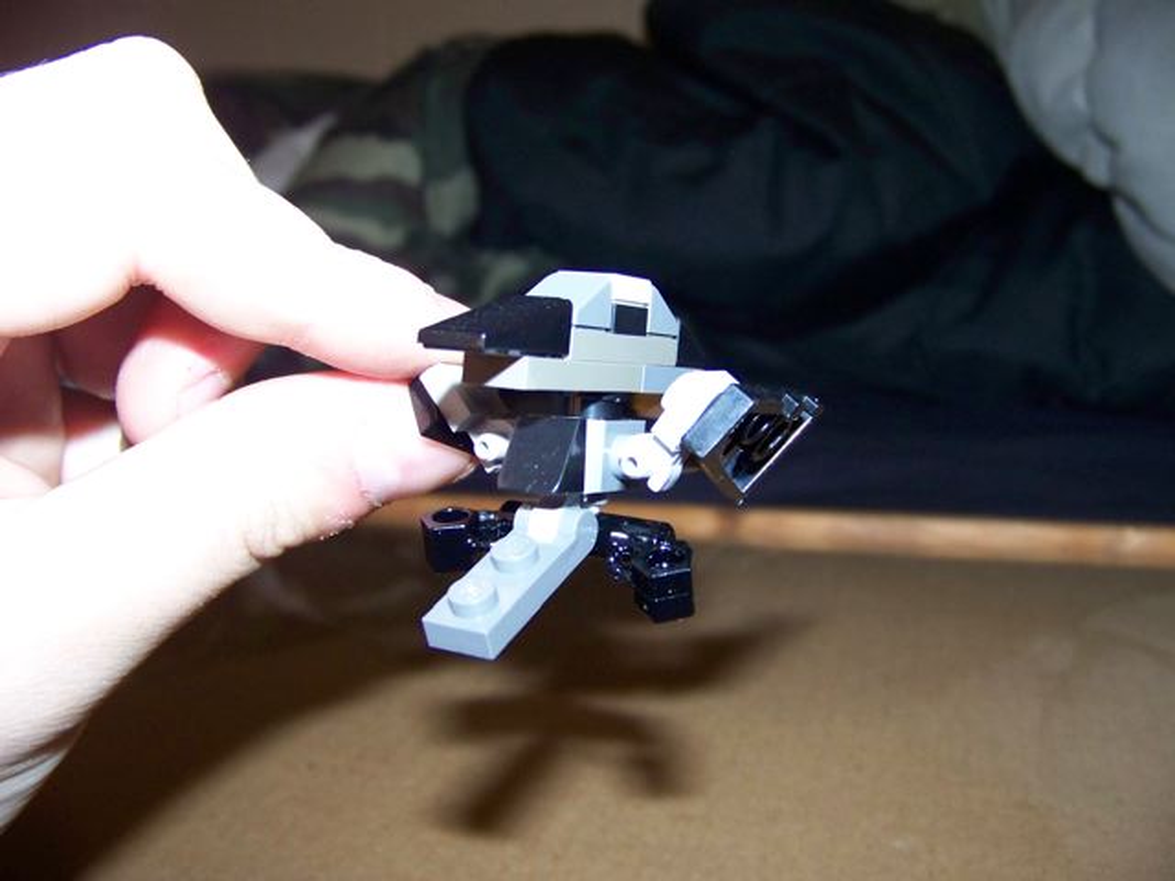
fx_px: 1222
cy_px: 440
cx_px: 588
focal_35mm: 36
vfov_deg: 39.7
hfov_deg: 51.4
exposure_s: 1/30
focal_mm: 5.85
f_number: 2.8
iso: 200
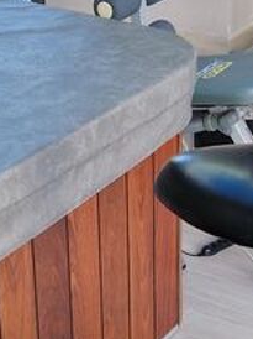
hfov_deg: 13.1
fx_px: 1093
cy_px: 268
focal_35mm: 112
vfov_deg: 17.4
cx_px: 217
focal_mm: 5.4
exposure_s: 1/180
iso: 50
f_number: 1.8
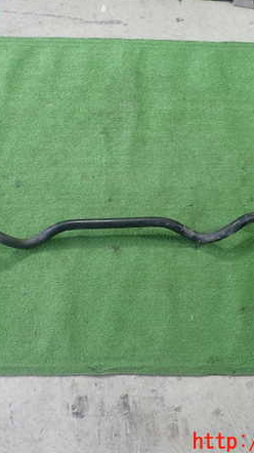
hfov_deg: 31.9
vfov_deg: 54.0
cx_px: 117
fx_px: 444
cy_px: 224
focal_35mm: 37
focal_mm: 4.5
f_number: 2
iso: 160
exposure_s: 1/60
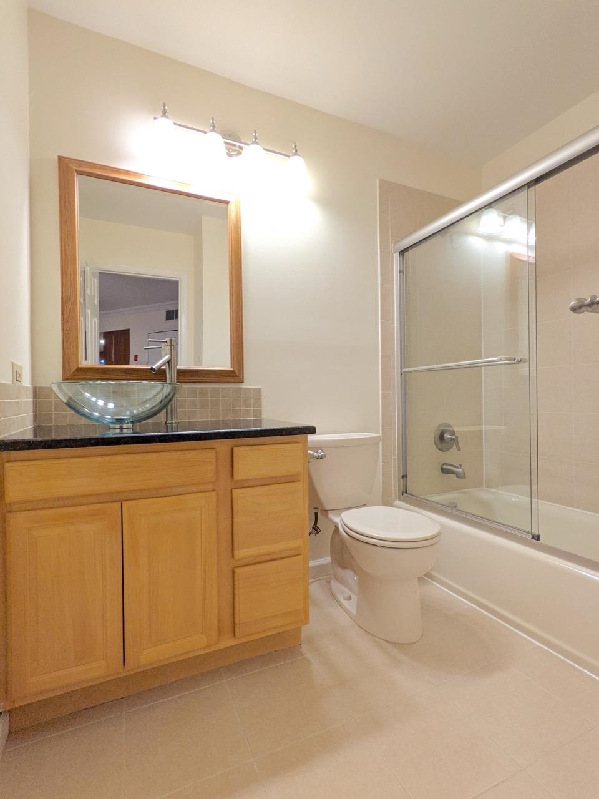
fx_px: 369
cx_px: 300
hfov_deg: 78.1
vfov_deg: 94.5
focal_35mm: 16
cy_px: 400
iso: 436
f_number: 2.2
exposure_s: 1/120
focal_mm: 2.22
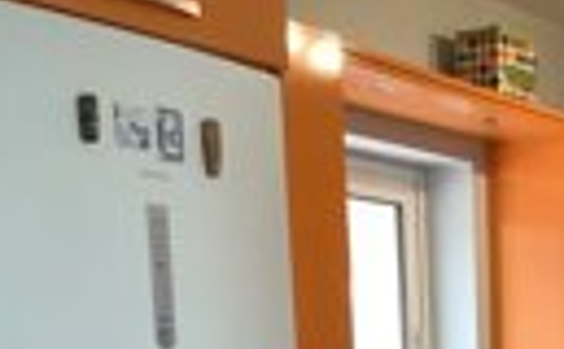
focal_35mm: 92
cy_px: 571
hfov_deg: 21.4
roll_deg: +0.7
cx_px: 621
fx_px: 1411
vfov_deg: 13.1
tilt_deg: -9.3
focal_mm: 3.3
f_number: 2.4
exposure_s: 1/50
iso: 160
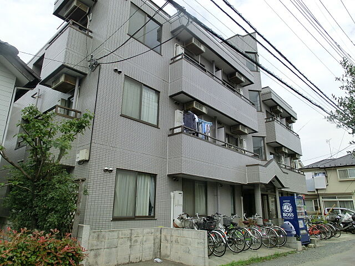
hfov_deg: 71.6
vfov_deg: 56.8
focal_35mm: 24
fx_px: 246
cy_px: 133
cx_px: 178
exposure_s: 1/200
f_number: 7.9
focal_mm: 4.24
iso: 100
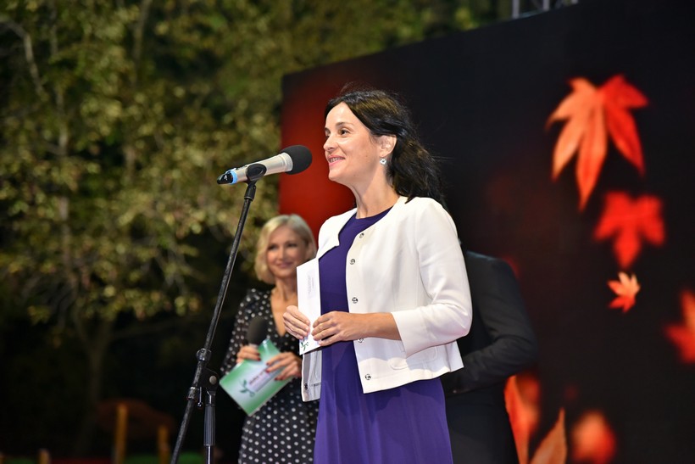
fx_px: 2317
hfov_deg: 17.1
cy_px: 232
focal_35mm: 120
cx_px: 348
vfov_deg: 11.4
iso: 1250
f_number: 4.5
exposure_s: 1/160
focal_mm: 120
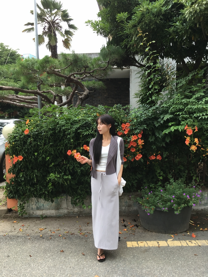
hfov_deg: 48.2
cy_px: 138
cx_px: 104
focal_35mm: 29
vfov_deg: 61.7
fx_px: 232
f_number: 2.2
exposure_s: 1/187
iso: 25
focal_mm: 4.15
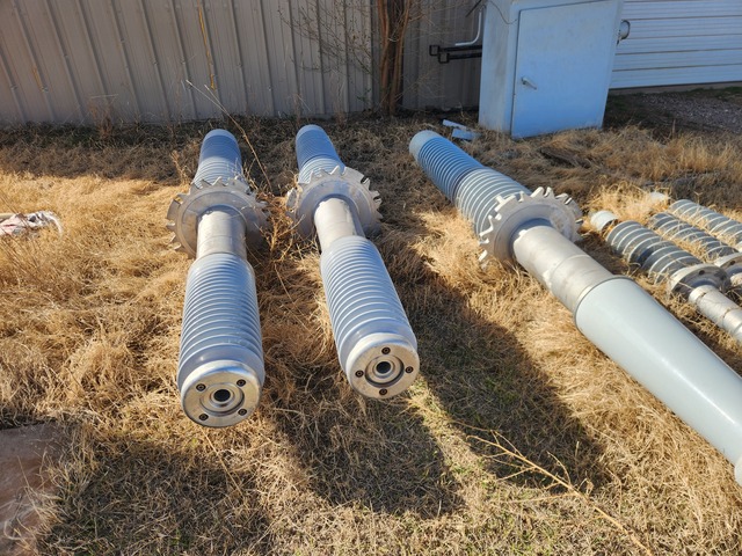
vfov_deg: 58.9
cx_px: 371
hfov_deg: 73.9
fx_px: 493
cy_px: 278
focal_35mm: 23
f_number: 1.8
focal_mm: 5.4
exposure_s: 1/984
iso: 20
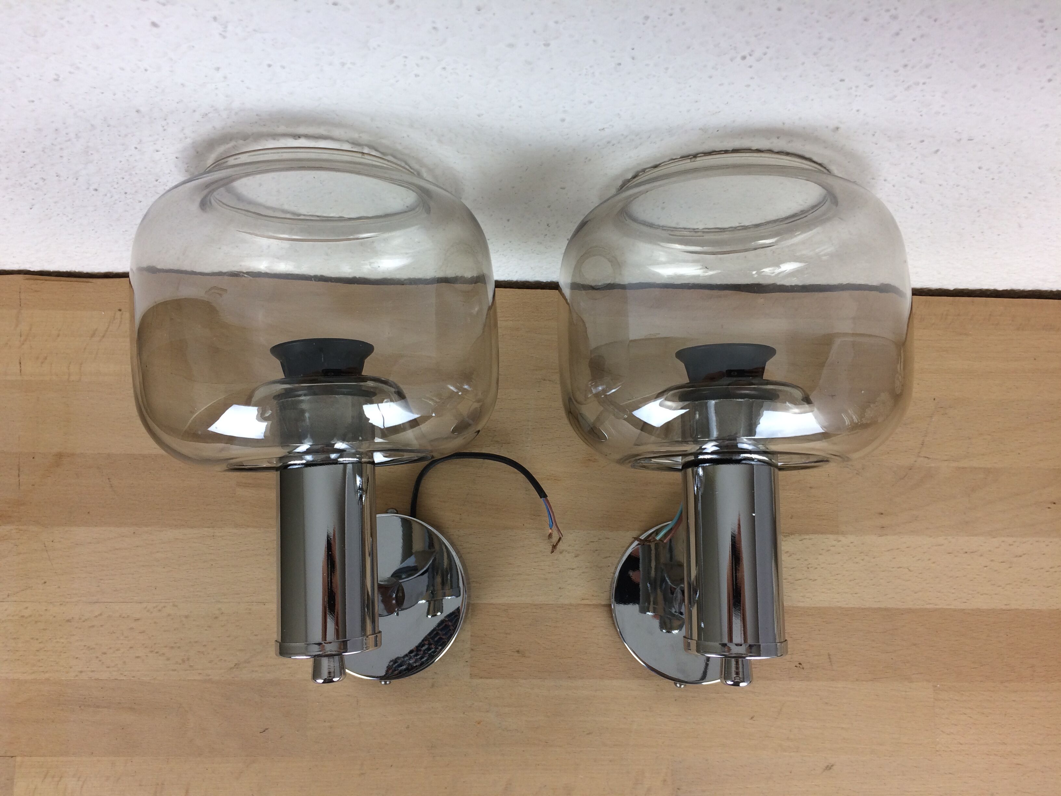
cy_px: 398
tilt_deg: -80.1
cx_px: 530
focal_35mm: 29
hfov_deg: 61.7
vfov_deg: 48.2
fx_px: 889
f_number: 2.2
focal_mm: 4.15
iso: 40
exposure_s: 1/50
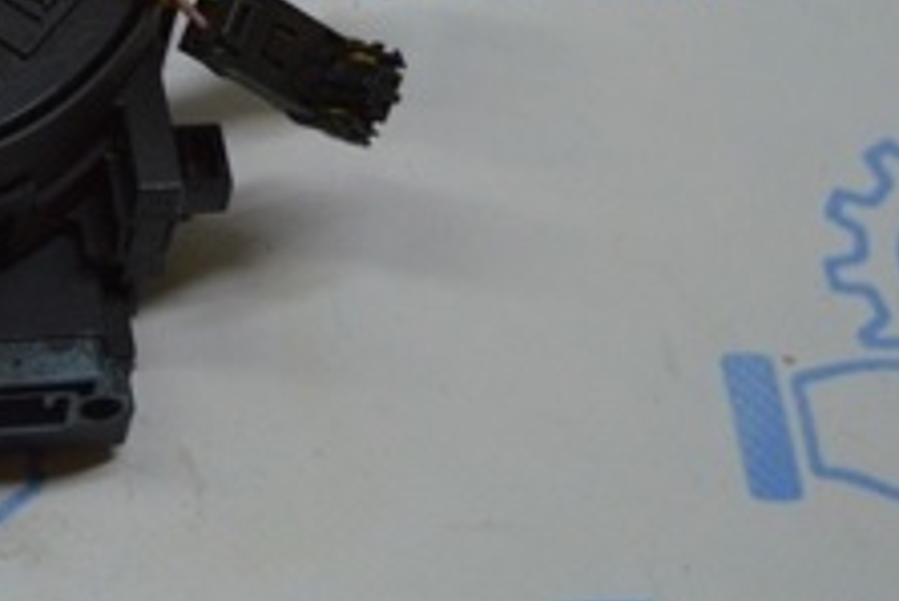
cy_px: 34
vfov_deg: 12.6
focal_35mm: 107
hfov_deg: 18.0
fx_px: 2684
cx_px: -218
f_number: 4
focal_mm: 25
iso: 400
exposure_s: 1/200
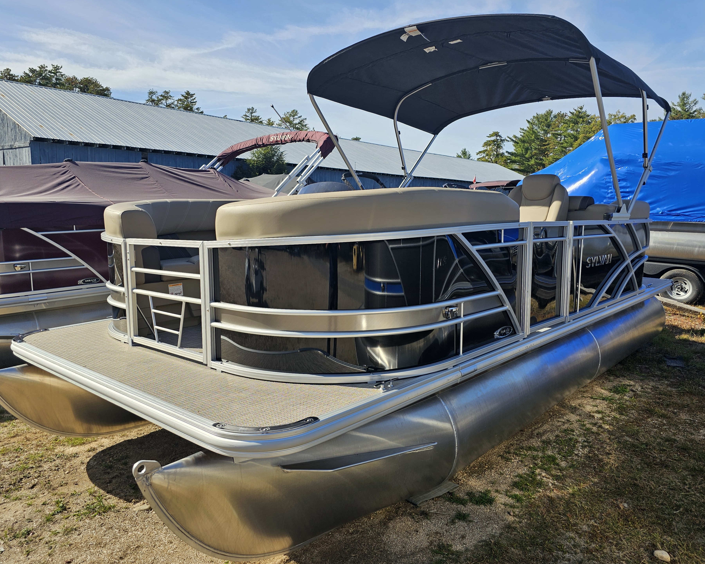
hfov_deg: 68.1
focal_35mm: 25
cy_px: 280
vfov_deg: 56.8
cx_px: 339
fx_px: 522
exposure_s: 1/631
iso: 10
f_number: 1.7
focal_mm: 6.3
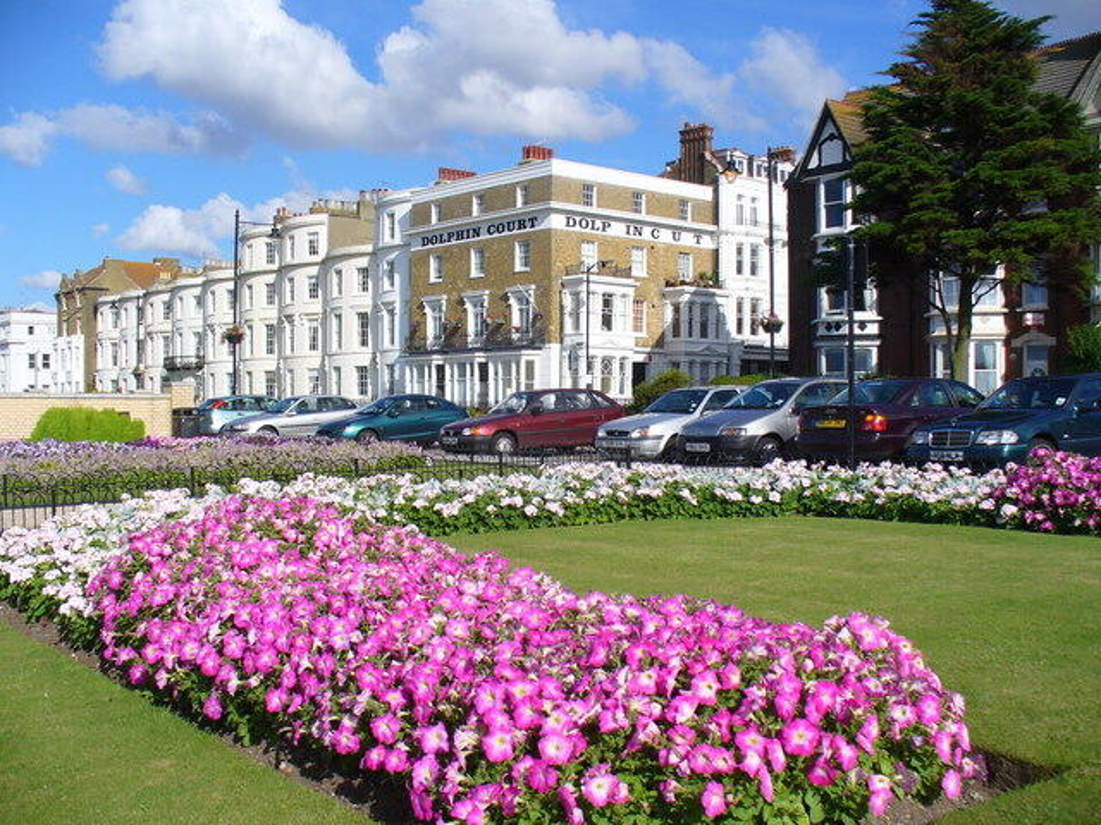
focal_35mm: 37
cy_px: 412
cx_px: 550
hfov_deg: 50.1
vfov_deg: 38.7
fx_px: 1177
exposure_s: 1/400
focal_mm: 6.1
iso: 80
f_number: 5.6
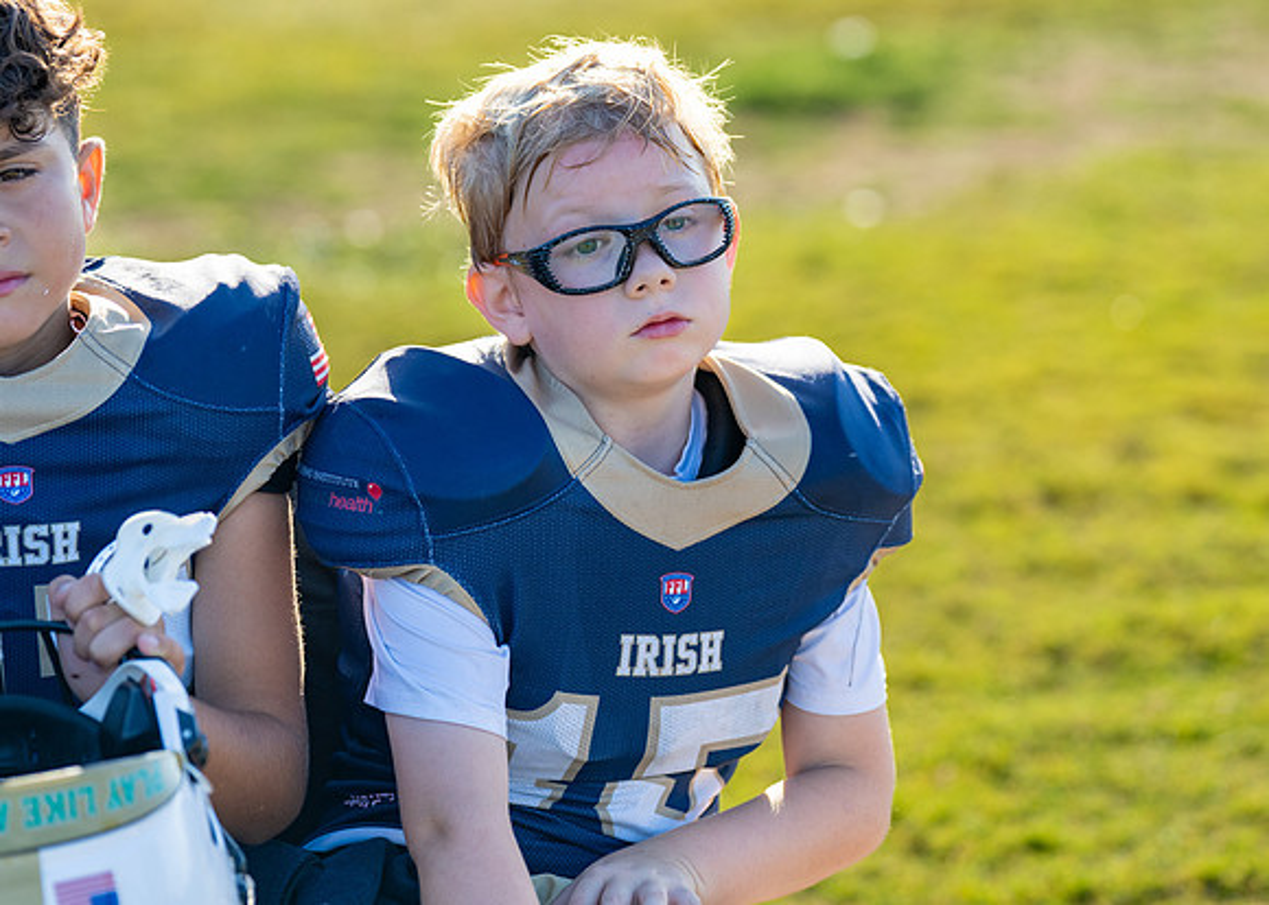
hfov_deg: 14.4
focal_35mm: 139
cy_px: 347
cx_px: 622
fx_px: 5016
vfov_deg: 10.3
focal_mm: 104
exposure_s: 1/1250
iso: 200
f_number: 2.8
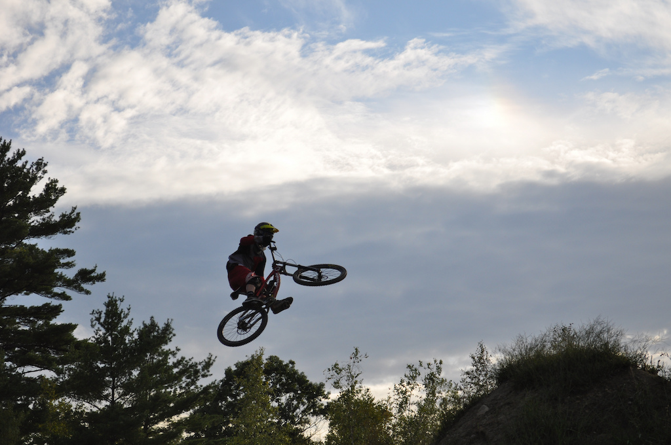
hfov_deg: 24.6
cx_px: 336
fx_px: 1536
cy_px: 222
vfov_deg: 16.5
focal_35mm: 82
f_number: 6.3
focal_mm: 55
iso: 400
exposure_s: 1/1600
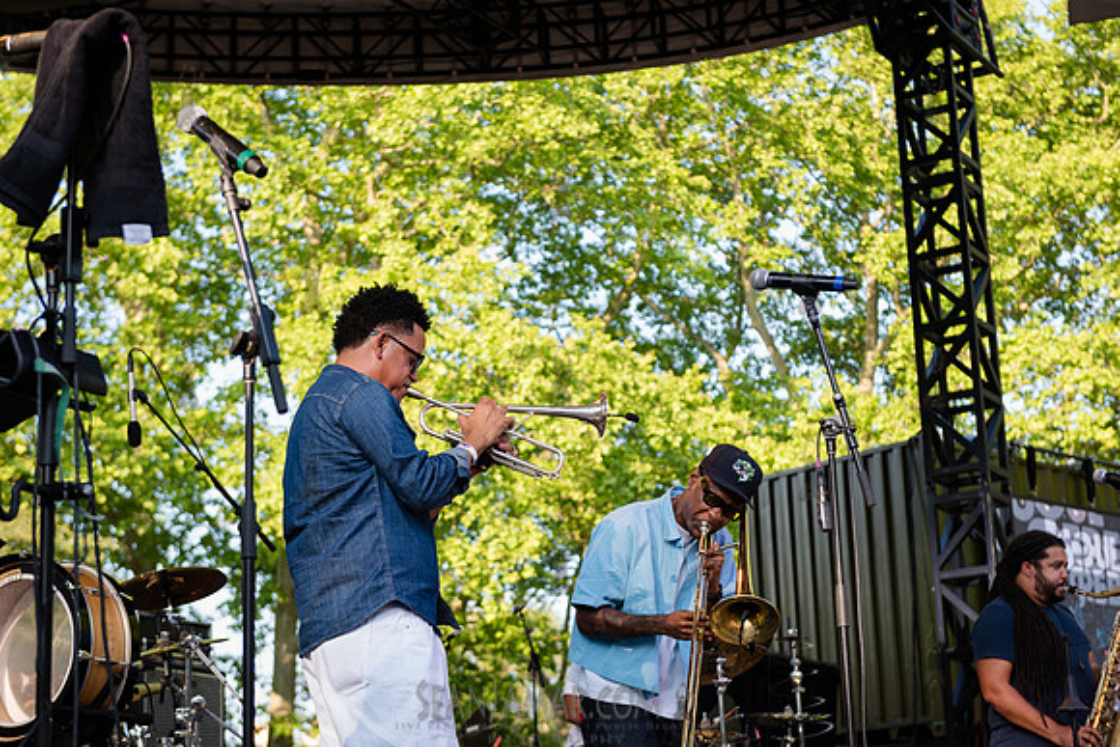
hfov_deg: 28.8
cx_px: 560
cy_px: 374
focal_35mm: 70
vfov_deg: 19.5
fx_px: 2178
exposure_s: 1/640
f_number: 4.5
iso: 800
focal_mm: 70
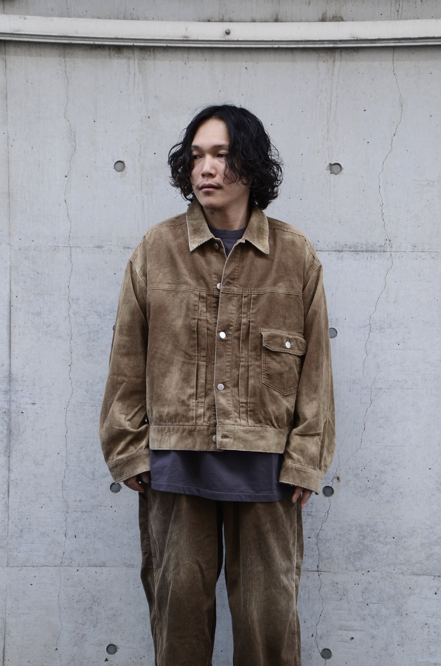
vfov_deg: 27.0
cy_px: 333
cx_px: 220
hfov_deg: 18.1
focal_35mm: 75
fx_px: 1384
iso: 200
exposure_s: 1/160
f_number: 5
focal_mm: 50
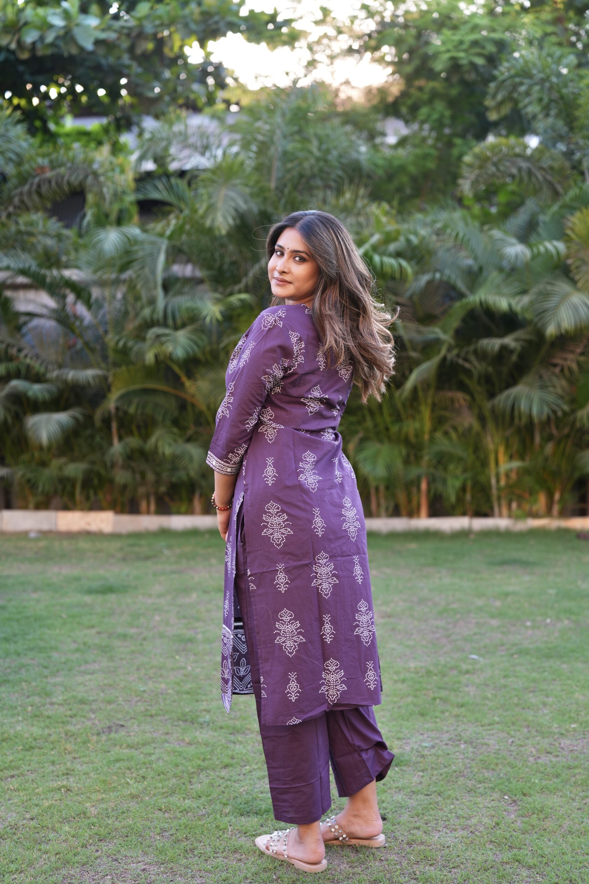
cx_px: 299
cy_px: 447
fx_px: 1252
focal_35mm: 51
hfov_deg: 26.5
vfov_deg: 38.9
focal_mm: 50
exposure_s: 1/640
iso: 250
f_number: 2.5
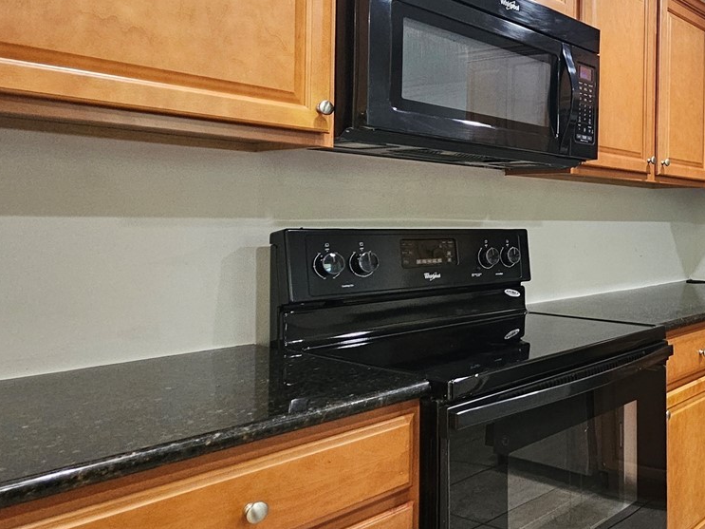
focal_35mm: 28
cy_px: 235
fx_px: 570
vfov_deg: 49.6
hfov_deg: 51.8
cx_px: 693
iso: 320
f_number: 2.2
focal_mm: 2.2
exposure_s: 1/60
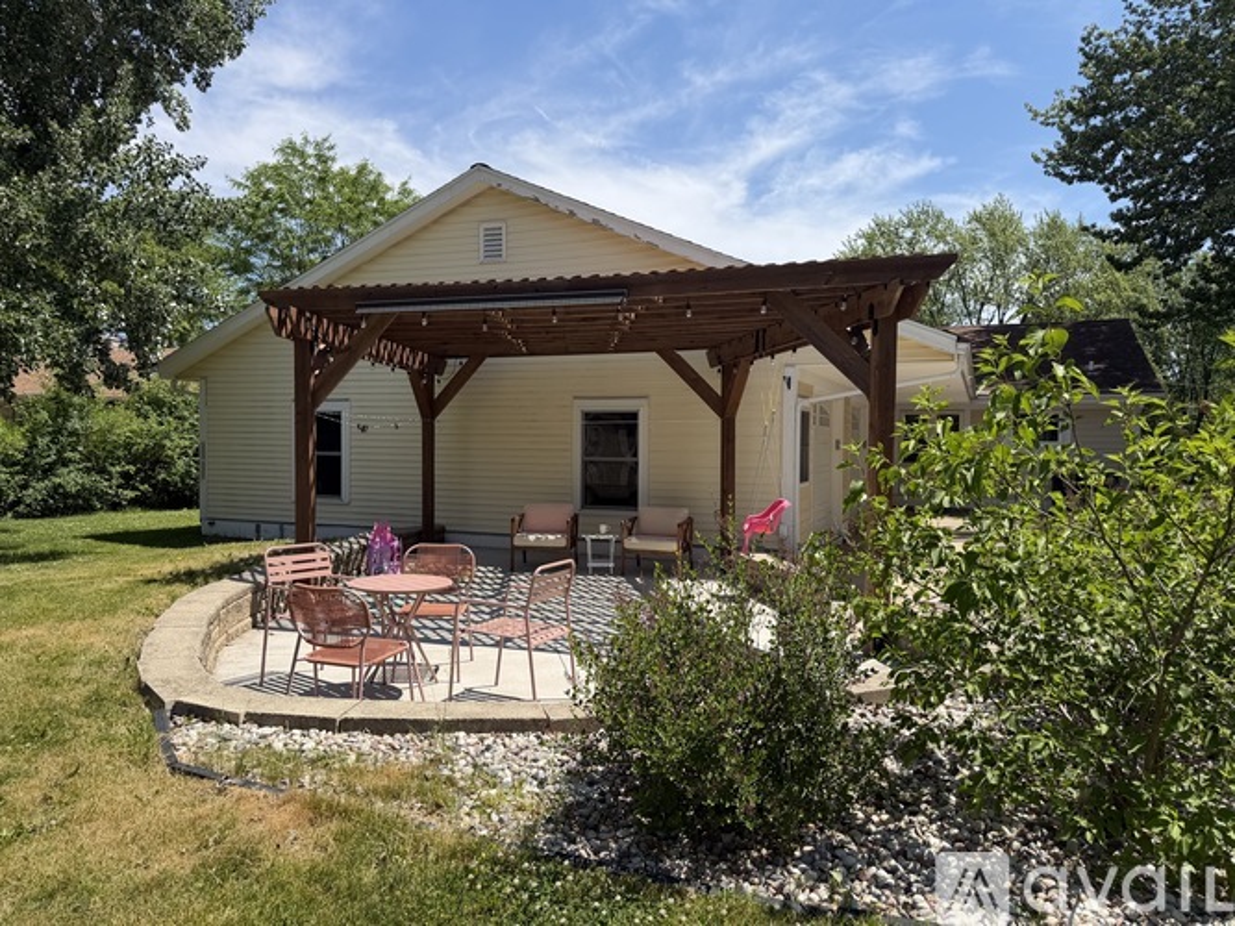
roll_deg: +0.0
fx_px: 856
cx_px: 618
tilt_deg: -1.7
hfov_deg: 71.6
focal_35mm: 24
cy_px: 463
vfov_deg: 56.8
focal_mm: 6.76
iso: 80
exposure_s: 1/3953
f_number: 1.78
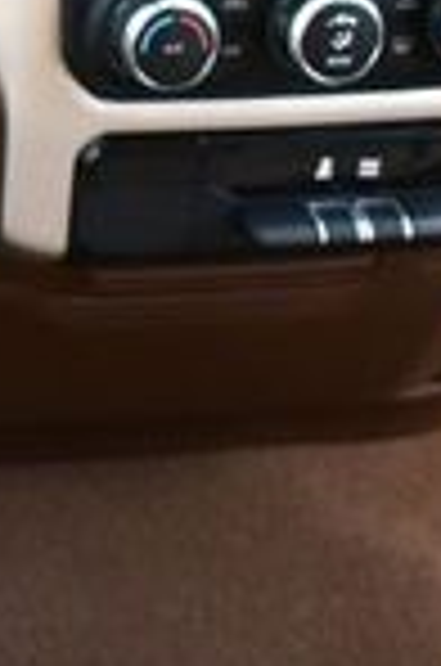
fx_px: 2400
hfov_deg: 9.6
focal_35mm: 130
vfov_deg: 15.3
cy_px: -122
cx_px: -504
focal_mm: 20
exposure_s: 1/200
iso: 800
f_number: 3.8
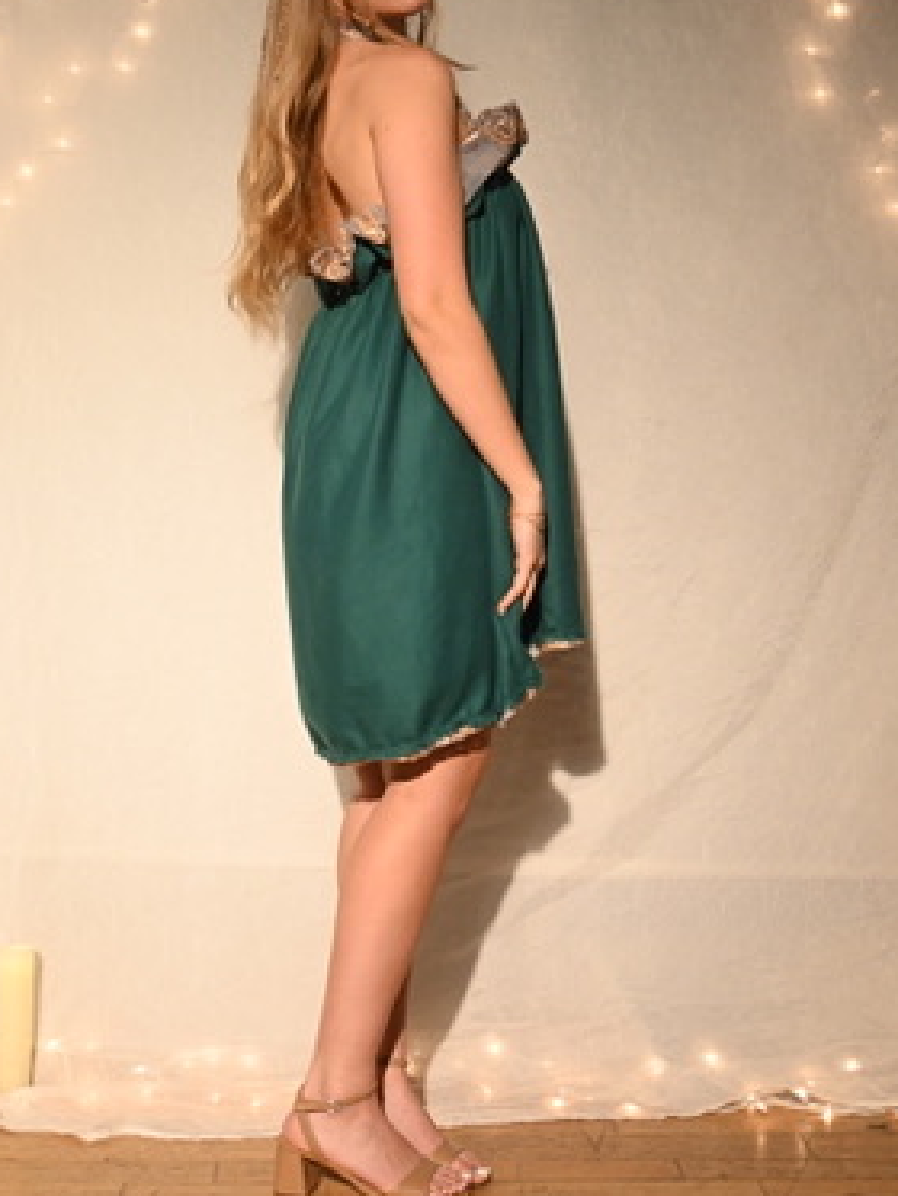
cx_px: 433
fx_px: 1982
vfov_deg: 33.5
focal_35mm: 57
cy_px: 484
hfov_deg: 25.5
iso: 1100
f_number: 4.5
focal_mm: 27.5
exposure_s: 1/125
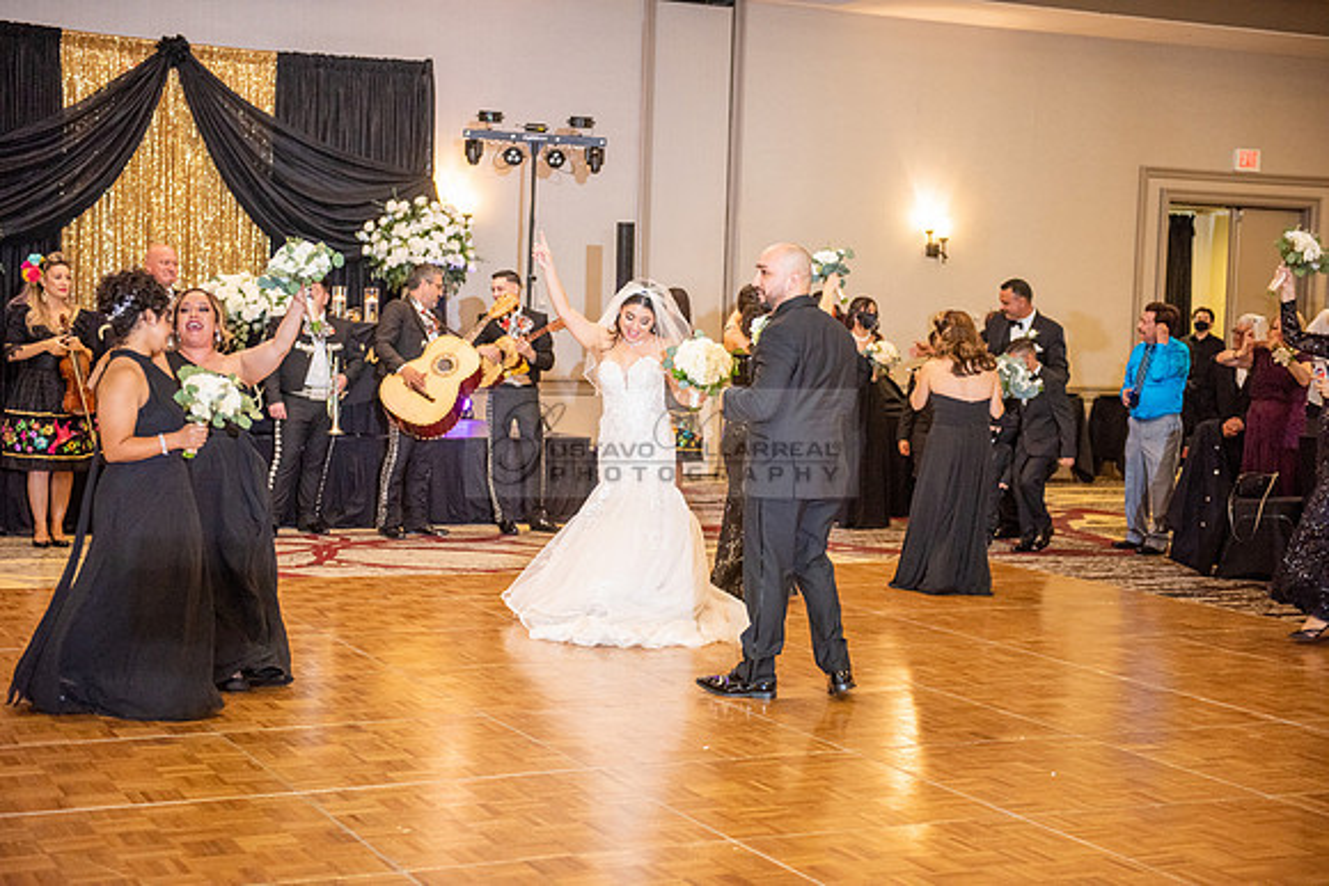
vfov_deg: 24.2
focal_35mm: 56
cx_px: 664
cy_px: 443
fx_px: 2068
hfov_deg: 35.6
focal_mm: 56
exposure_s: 1/125
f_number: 2.8
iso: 1600
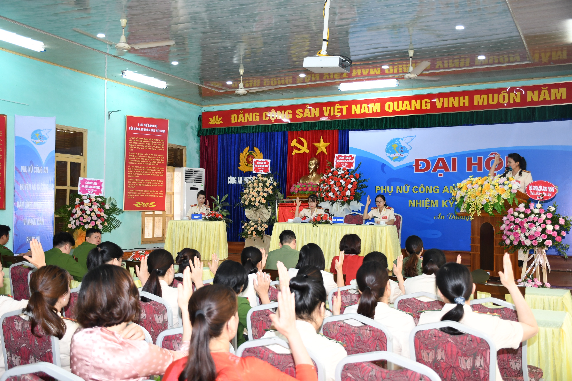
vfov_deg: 34.2
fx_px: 620
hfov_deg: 49.6
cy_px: 190
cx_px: 286
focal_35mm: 39
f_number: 3.8
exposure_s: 1/200
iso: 800
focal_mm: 26
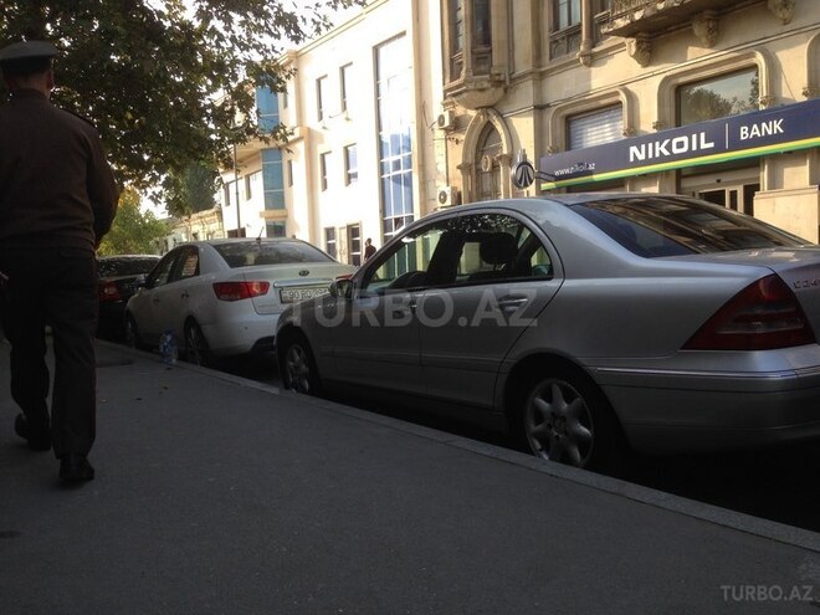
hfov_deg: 55.4
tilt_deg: -0.7
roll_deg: +1.4
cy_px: 308
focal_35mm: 33
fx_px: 782
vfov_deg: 42.9
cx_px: 410
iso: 50
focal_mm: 4.12
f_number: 2.4
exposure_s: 1/354
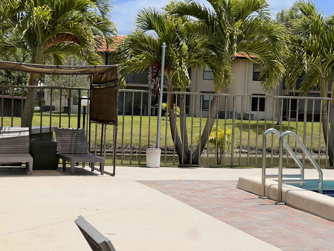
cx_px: 167
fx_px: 743
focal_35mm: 77
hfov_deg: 25.3
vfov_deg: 19.1
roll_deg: -1.7
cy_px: 126
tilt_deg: -1.4
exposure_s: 1/1248
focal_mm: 9
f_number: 2.8
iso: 32
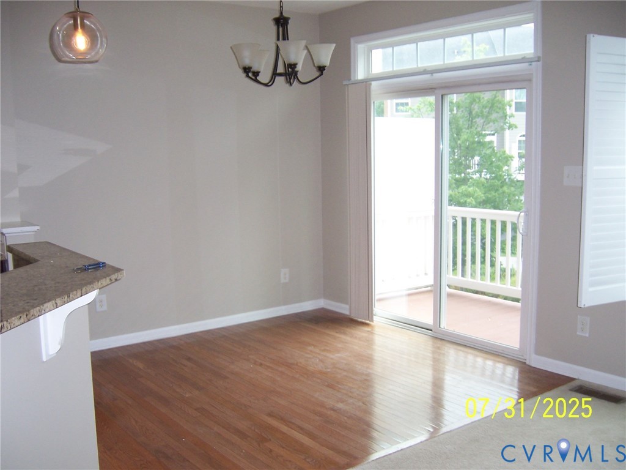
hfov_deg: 51.4
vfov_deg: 39.7
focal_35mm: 36
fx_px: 651
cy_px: 235
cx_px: 313
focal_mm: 6.2
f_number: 2.8
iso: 125
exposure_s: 1/60
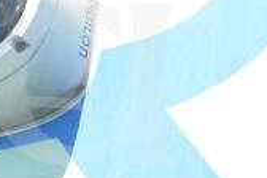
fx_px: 2223
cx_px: 29
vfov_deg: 4.6
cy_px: 130
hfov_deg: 6.9
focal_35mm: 300
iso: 1600
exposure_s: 1/640
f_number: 13
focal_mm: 55
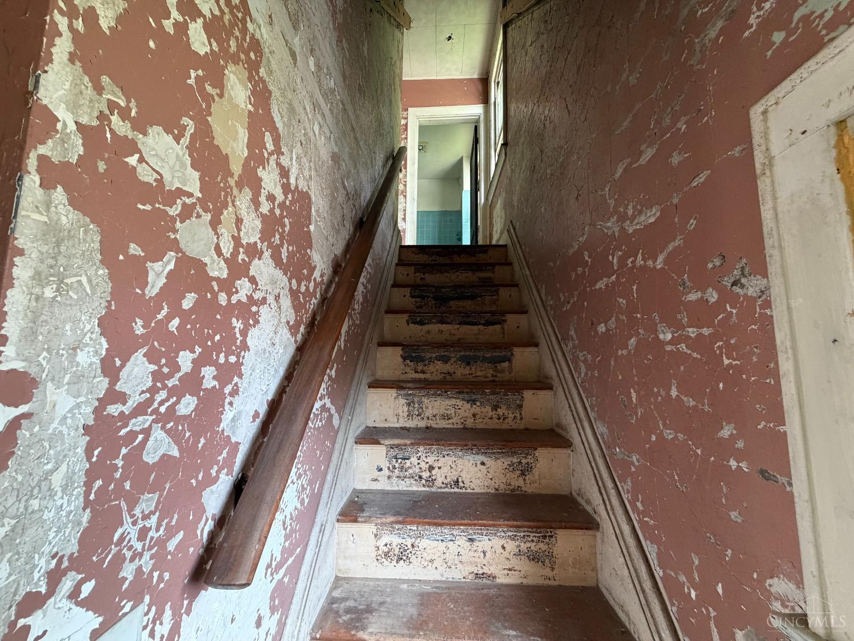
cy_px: 320
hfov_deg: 102.1
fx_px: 345
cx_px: 427
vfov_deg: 85.7
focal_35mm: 14
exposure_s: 1/67
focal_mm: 2.22
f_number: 2.2
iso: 320
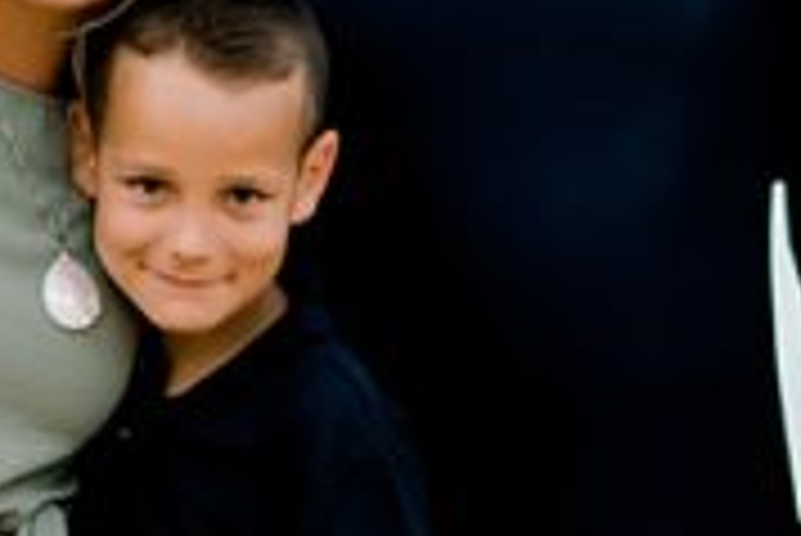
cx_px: -180
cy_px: -131
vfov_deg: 4.1
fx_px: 7437
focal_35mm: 334
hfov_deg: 6.1
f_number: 2
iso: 320
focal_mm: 58
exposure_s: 1/500
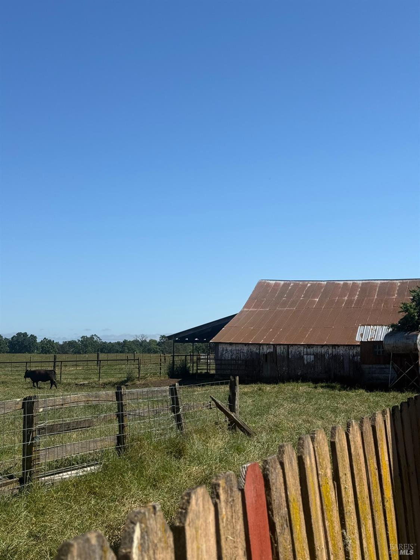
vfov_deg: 39.7
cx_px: 210
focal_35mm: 48
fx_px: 777
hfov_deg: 30.3
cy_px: 280
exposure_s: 1/6536
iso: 64
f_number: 1.78
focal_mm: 6.76
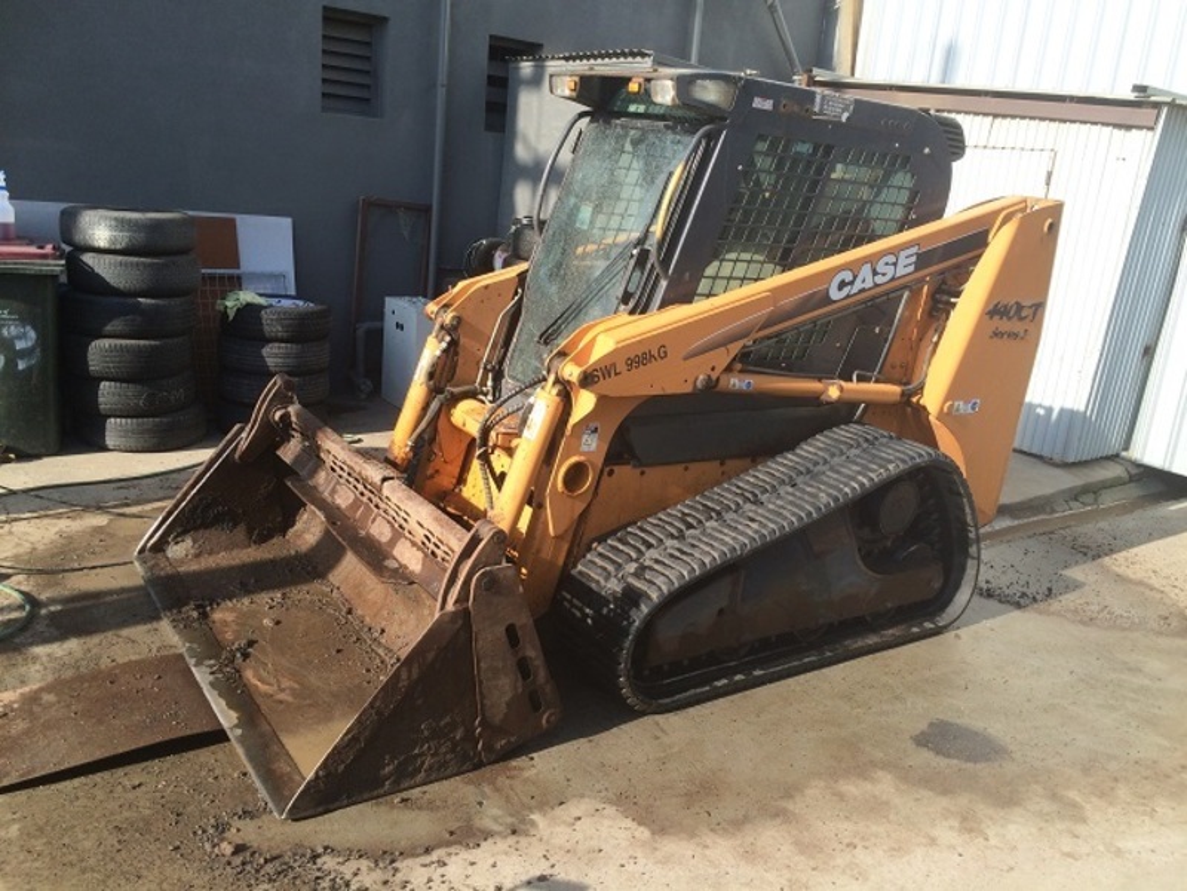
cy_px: 446
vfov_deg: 46.8
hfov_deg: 60.0
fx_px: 1029
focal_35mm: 30
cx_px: 594
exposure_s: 1/805
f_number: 2.2
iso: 32
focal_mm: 4.12
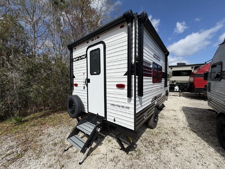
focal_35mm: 14
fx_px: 91
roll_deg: +1.9
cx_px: 112
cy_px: 84
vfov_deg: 85.7
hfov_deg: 102.1
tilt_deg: -4.2
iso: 20
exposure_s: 1/1235
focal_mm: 2.22
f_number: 2.2
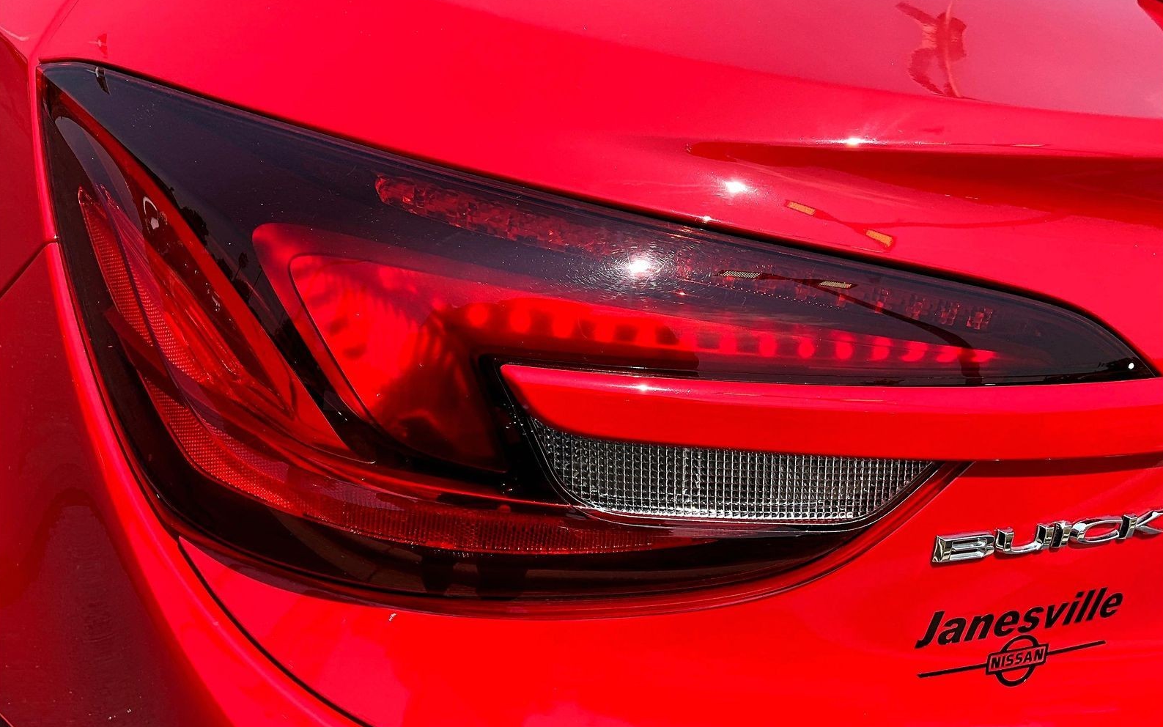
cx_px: 582
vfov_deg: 40.6
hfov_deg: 61.2
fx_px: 983
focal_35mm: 31
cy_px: 329
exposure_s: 1/962
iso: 25
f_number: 1.8
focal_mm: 3
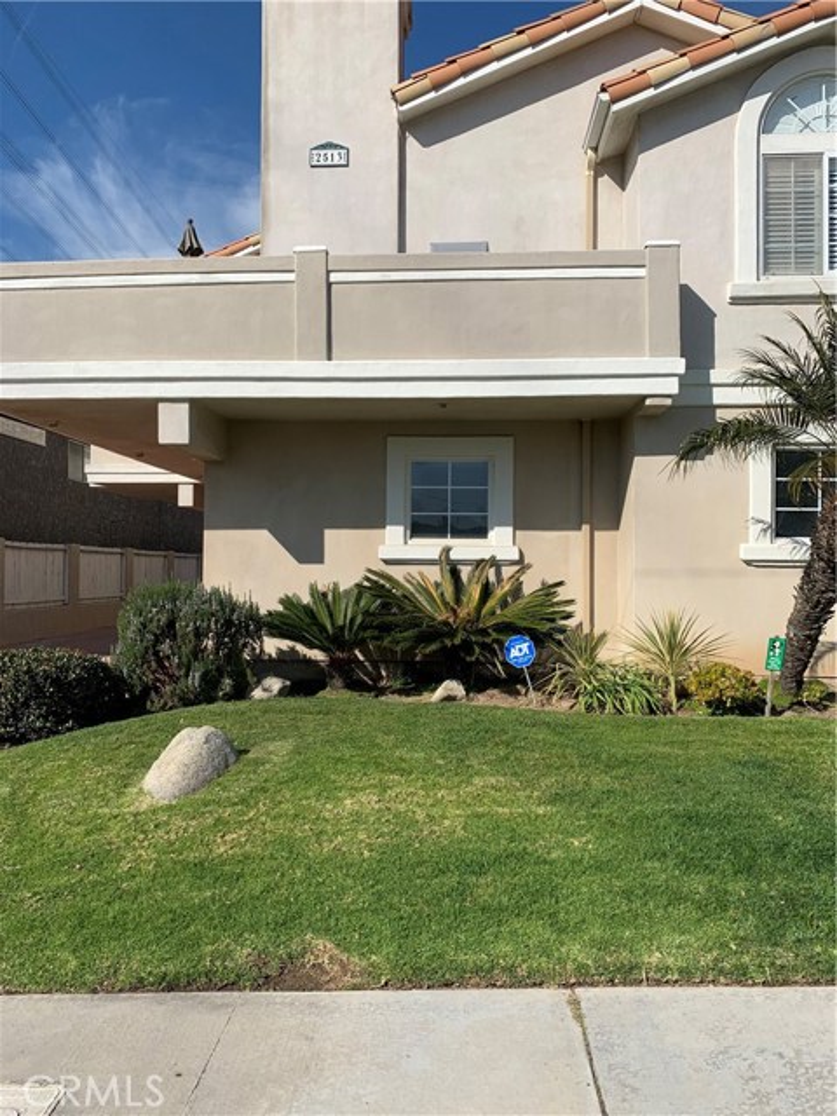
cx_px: 418
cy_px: 558
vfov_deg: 67.3
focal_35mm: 26
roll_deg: -0.5
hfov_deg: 53.1
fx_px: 838
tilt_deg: +1.9
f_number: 1.8
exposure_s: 1/4098
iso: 25
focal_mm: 4.25
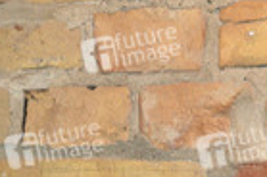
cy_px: 194
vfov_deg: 7.0
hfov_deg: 10.3
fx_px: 1443
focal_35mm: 195
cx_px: -112
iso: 1600
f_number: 5
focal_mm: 60
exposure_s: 1/160
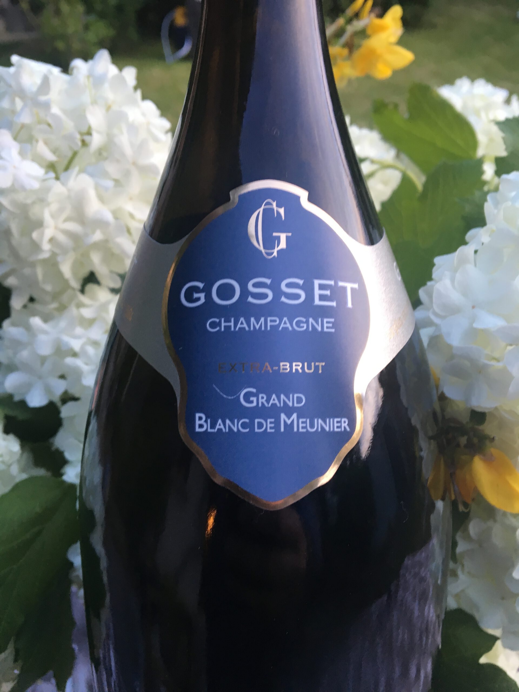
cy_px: 346
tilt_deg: -31.3
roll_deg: -0.4
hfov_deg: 48.2
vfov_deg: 61.7
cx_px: 260
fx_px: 580
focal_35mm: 29
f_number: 2.2
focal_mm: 4.15
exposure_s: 1/33
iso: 80
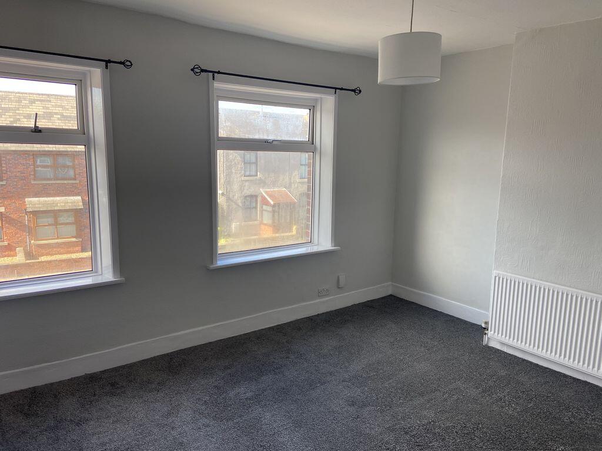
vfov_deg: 53.1
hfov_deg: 67.3
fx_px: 452
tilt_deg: -10.4
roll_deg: -1.2
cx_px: 301
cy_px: 226
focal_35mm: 26
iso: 32
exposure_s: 1/136
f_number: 1.8
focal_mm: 4.25
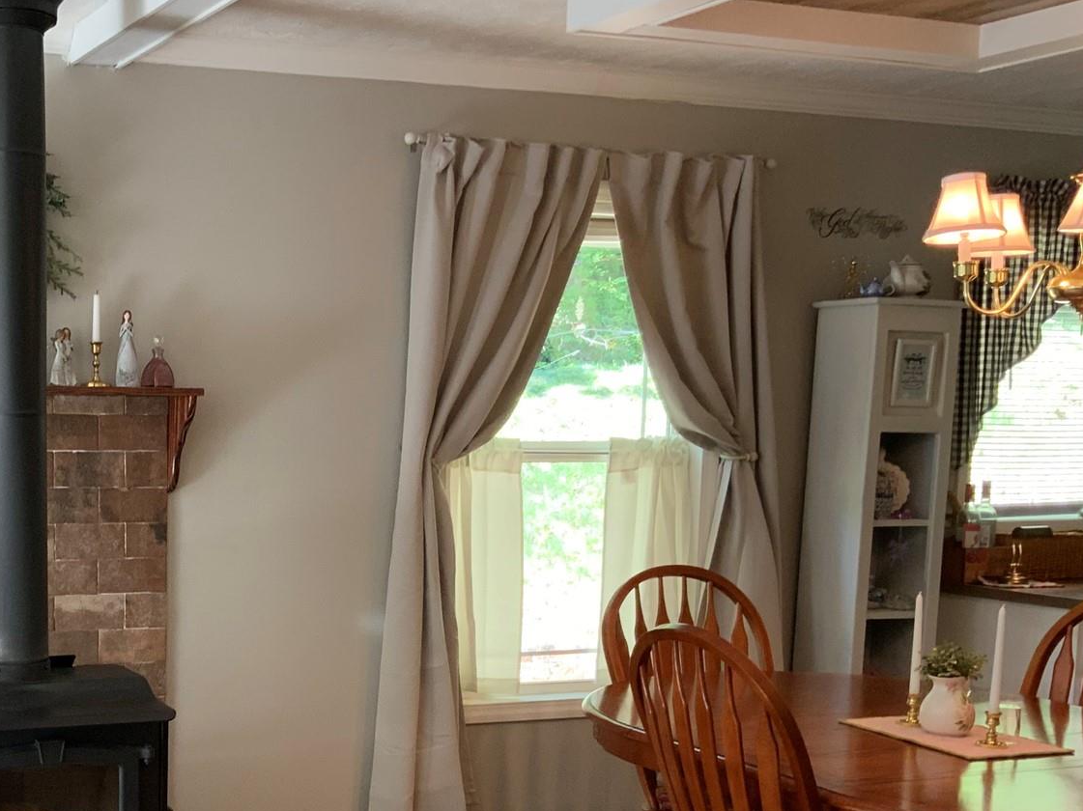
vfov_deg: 27.1
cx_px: 149
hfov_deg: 34.5
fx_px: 1658
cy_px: 631
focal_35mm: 53
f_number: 1.8
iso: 50
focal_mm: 3
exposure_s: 1/60
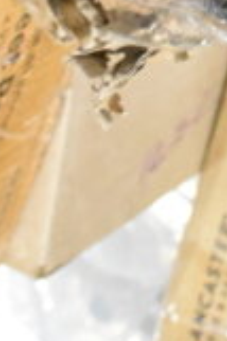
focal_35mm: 196
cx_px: 477
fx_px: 1856
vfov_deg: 9.6
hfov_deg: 6.7
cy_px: -408
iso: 6400
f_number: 6.3
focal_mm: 23
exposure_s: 1/160
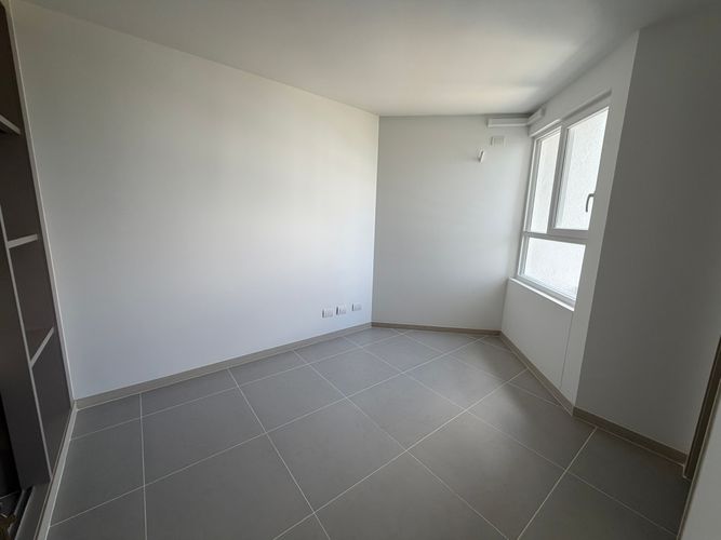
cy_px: 270
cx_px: 360
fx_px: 292
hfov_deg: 102.1
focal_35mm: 14
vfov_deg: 85.7
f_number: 2.2
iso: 64
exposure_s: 1/121
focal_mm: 2.22
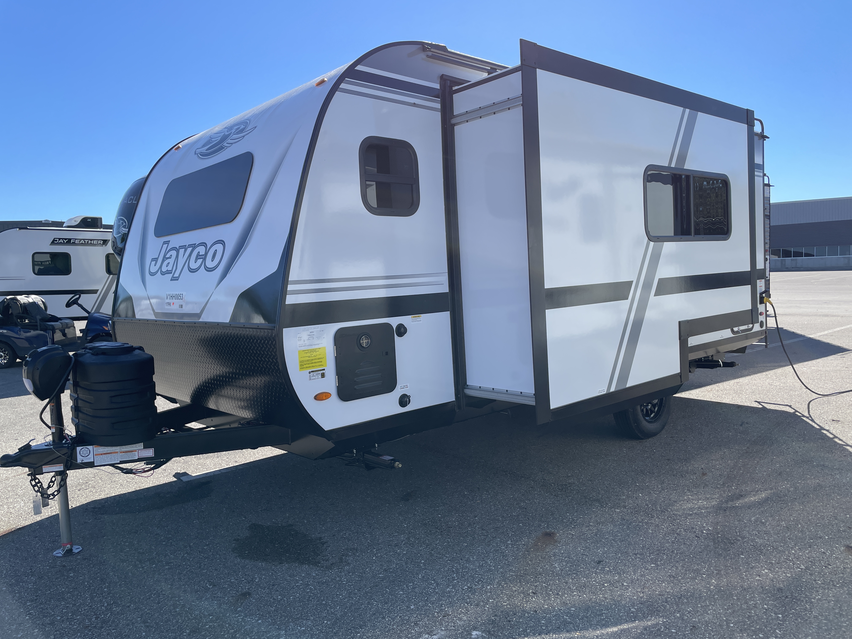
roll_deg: +1.5
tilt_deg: -2.9
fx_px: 640
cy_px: 320
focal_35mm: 26
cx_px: 426
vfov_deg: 53.1
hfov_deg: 67.3
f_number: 1.6
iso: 32
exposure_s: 1/2398
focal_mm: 4.2
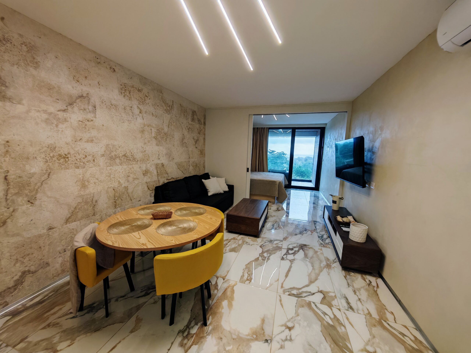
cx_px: 236
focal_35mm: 13
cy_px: 176
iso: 250
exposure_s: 1/40
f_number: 2
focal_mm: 1.82
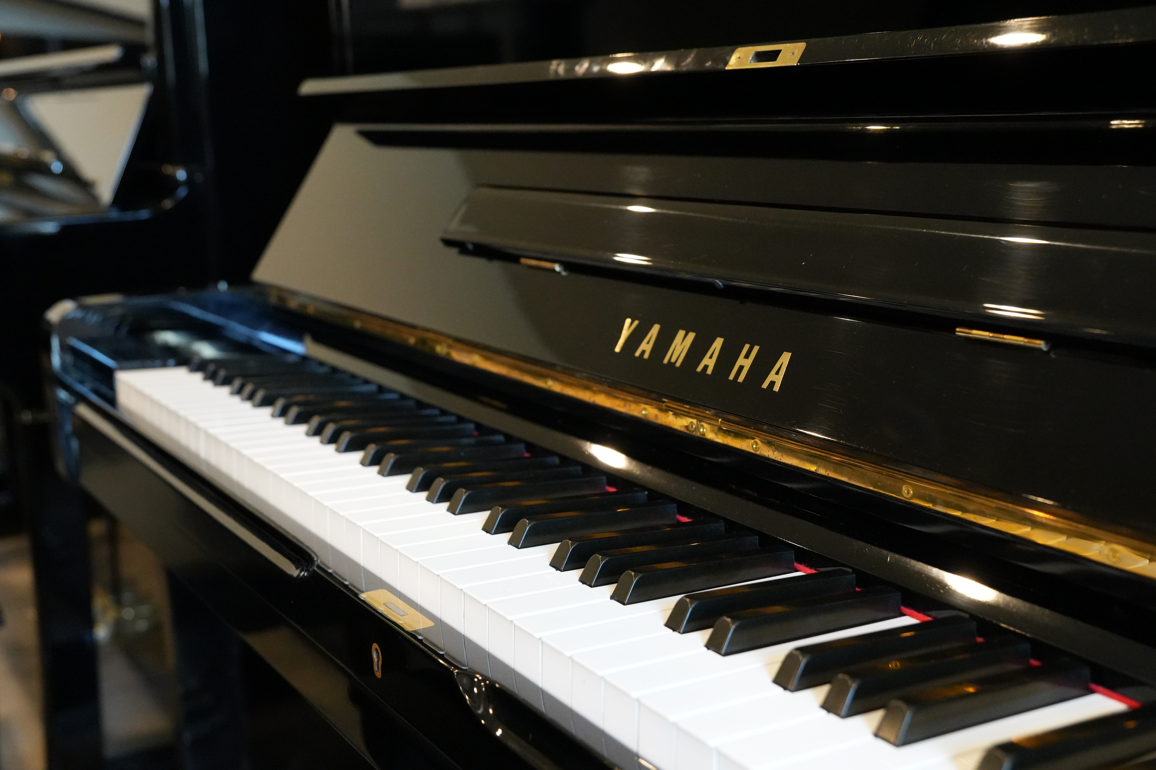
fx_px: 1348
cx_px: 578
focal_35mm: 42
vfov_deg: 31.9
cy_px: 385
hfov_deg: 46.4
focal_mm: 28
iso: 4000
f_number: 3.5
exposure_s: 1/160
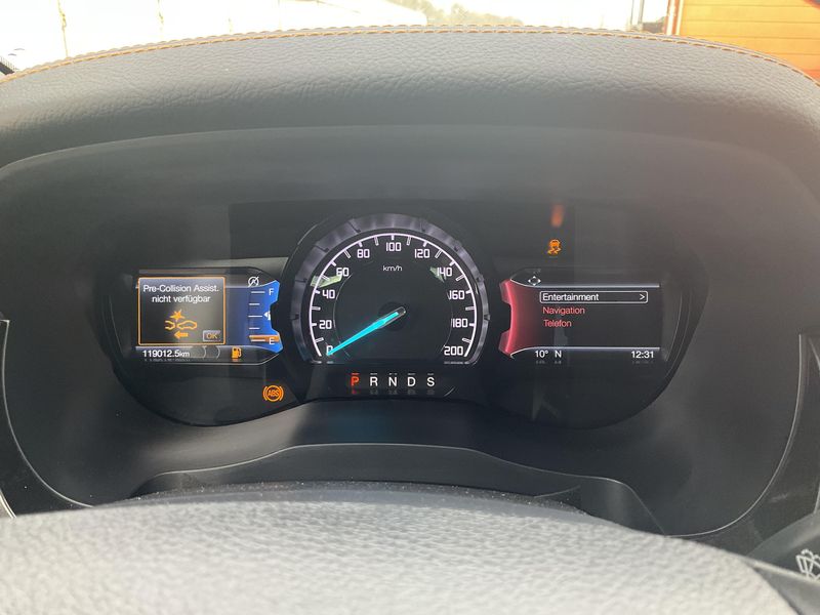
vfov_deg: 48.2
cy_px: 308
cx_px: 410
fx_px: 687
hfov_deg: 61.7
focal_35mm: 29
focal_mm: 3
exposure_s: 1/60
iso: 80
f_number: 1.8
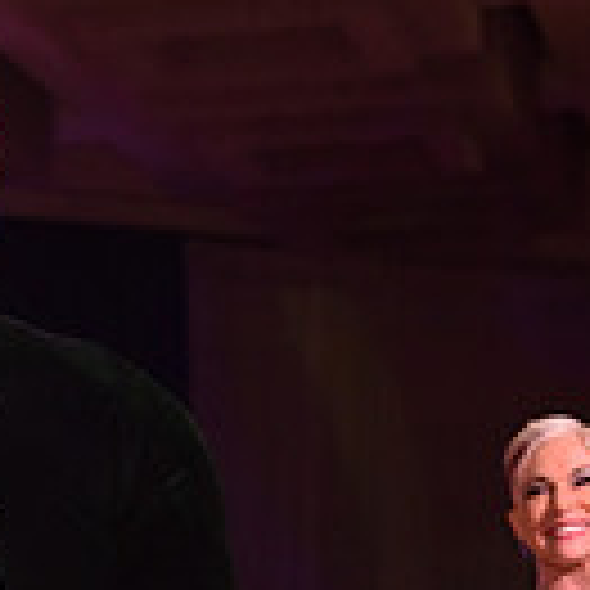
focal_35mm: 188
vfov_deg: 8.9
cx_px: 124
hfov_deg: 9.3
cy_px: 1117
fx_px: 3625
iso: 2000
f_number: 5
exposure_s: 1/250
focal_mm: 50
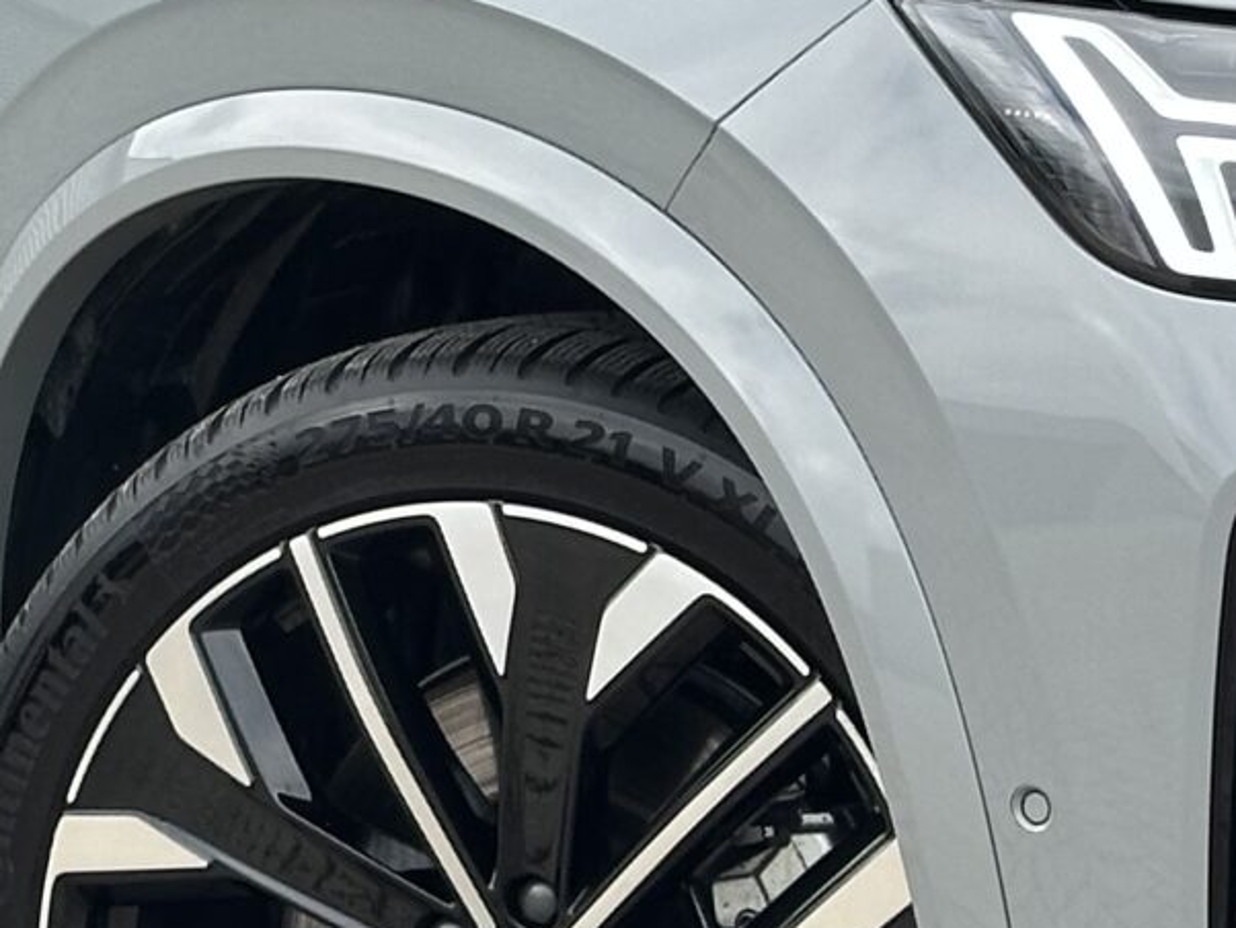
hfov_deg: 9.7
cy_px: 84
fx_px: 7287
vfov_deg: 7.3
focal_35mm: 204
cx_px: 641
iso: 64
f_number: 1.78
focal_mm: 6.86
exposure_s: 1/1199
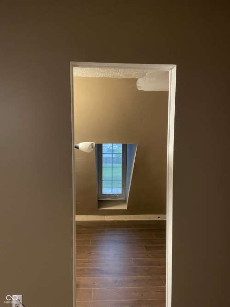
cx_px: 115
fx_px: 230
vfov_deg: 67.3
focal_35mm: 26
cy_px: 154
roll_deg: -1.0
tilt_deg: -3.6
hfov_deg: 53.0
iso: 640
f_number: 1.6
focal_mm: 4.2
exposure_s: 1/30
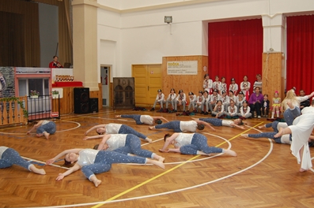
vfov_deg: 38.8
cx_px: 165
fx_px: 296
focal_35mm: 34
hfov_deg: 55.8
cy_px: 91
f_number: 3.5
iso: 400
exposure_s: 1/60
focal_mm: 18
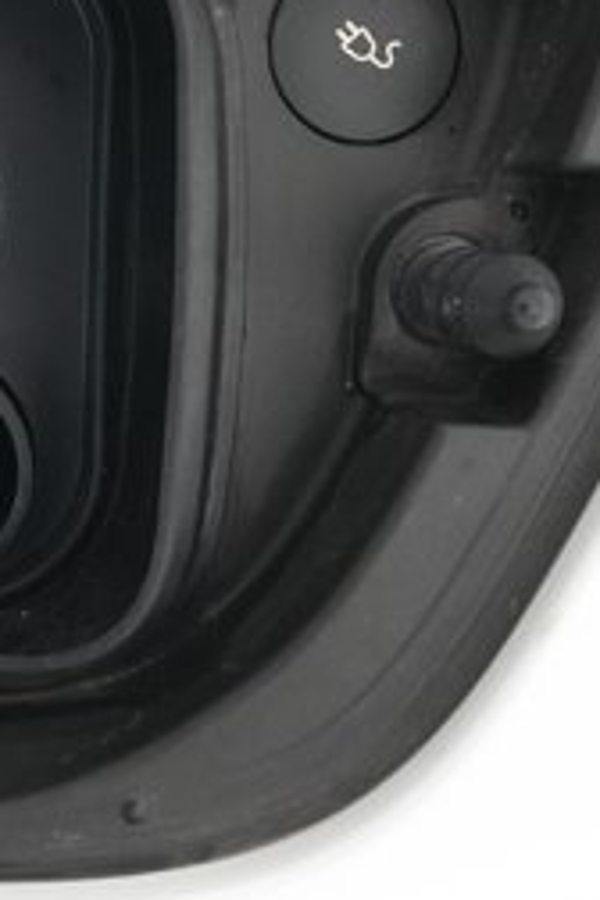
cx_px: -179
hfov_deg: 17.9
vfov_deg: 28.1
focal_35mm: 71
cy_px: 229
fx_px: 1775
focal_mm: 28
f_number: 4.5
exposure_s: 1/100
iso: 5000
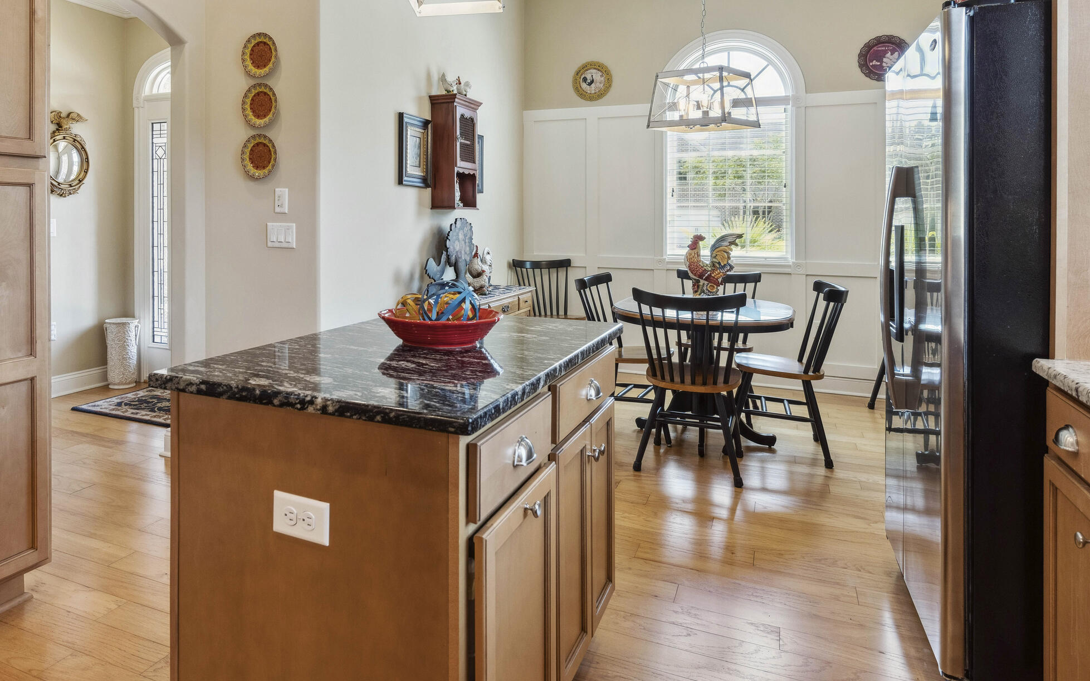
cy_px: 218
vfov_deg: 50.0
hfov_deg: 73.9
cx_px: 432
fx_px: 713
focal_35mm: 24
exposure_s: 1/30
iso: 640
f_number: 6.3
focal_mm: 16
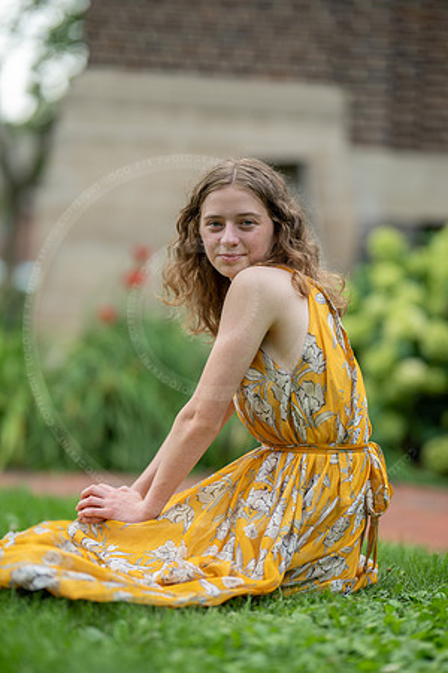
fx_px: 1587
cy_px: 336
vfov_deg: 23.9
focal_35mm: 85
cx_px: 224
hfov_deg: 16.1
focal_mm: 85
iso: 80
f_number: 1.4
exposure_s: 1/800
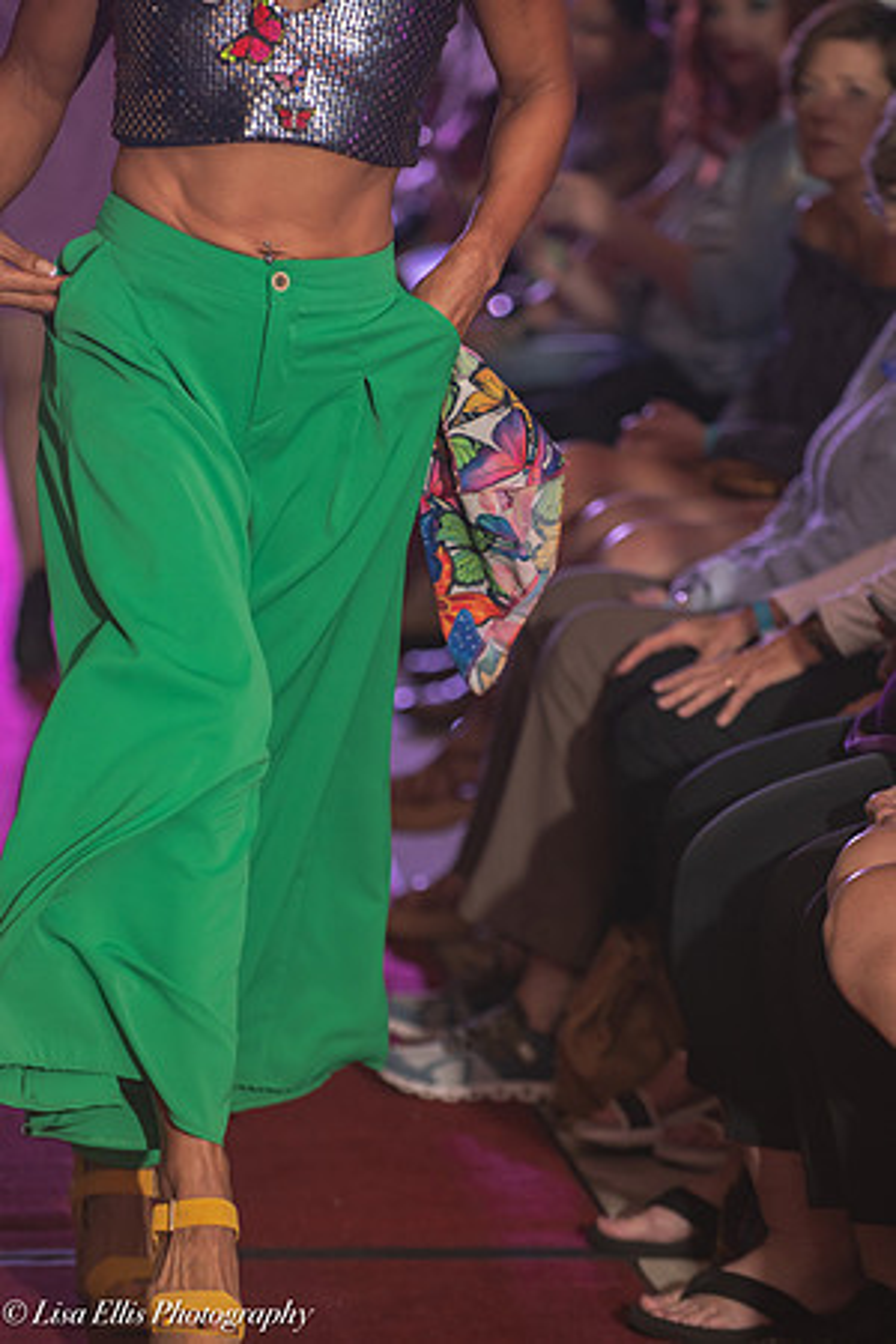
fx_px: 7167
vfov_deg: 10.7
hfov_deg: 7.2
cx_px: 448
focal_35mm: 192
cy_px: 672
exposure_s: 1/250
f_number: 4.5
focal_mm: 160
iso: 800
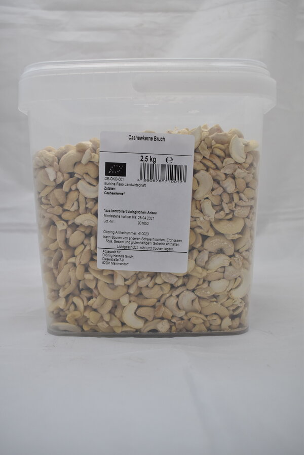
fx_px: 380
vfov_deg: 61.9
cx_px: 152
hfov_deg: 43.6
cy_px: 228
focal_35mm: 30
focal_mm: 20
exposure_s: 1/320
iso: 800
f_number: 4.5
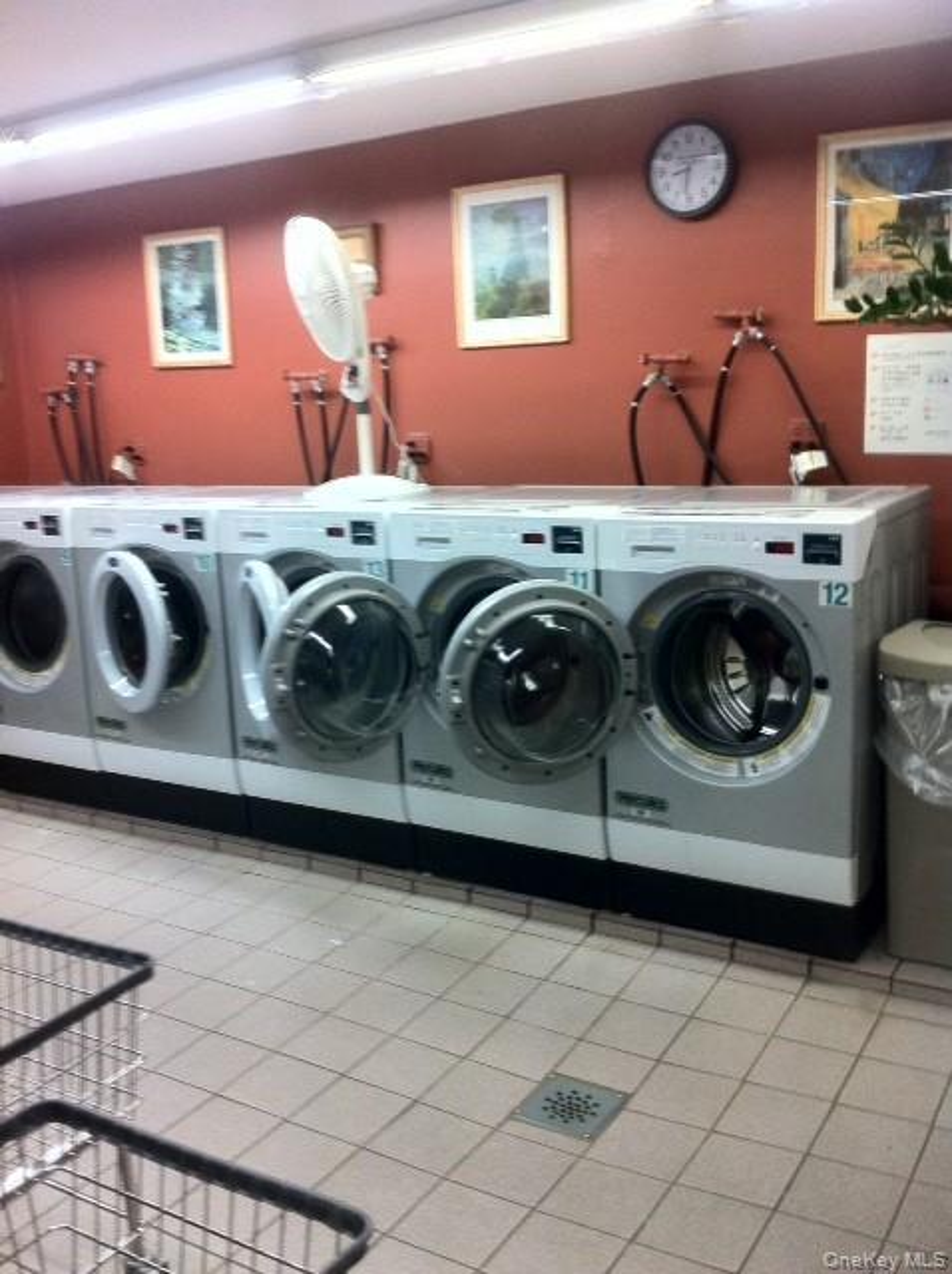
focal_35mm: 35
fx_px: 1287
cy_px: 637
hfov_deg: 40.6
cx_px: 476
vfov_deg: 52.7
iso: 160
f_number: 2.8
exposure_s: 1/17
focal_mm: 3.85
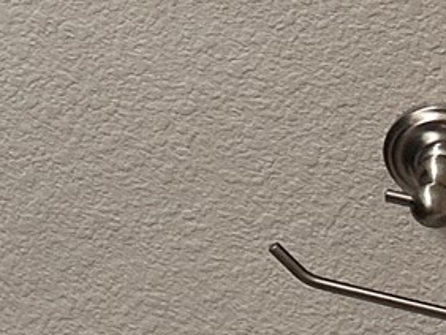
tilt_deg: -21.0
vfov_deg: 8.3
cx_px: -694
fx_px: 2244
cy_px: -209
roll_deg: +1.8
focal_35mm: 174
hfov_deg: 9.7
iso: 160
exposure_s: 1/60
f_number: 1.78
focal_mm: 6.86
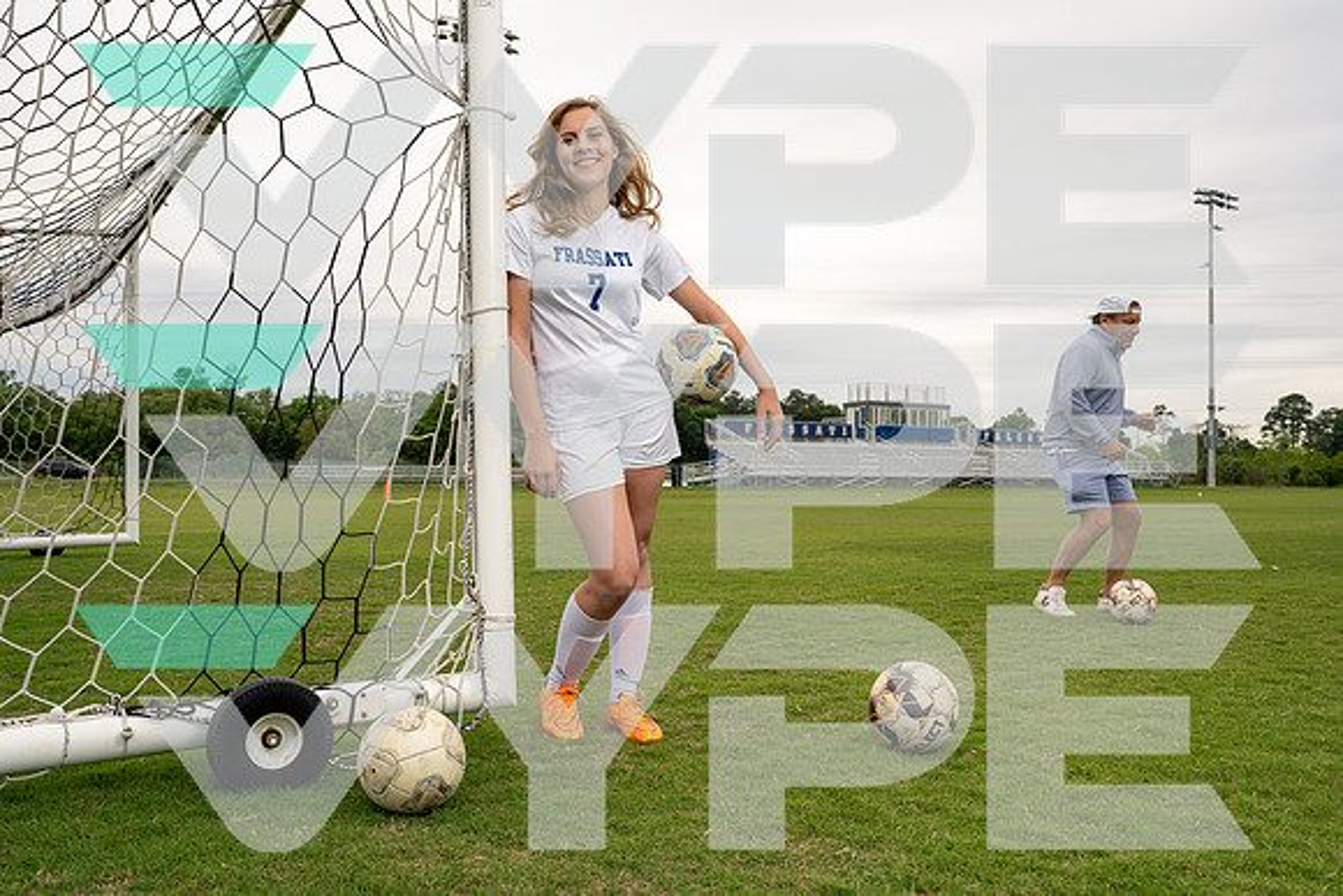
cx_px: 672
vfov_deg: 42.3
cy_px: 448
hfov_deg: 60.3
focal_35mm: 31
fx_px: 1157
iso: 250
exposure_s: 1/250
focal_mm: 31
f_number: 7.1
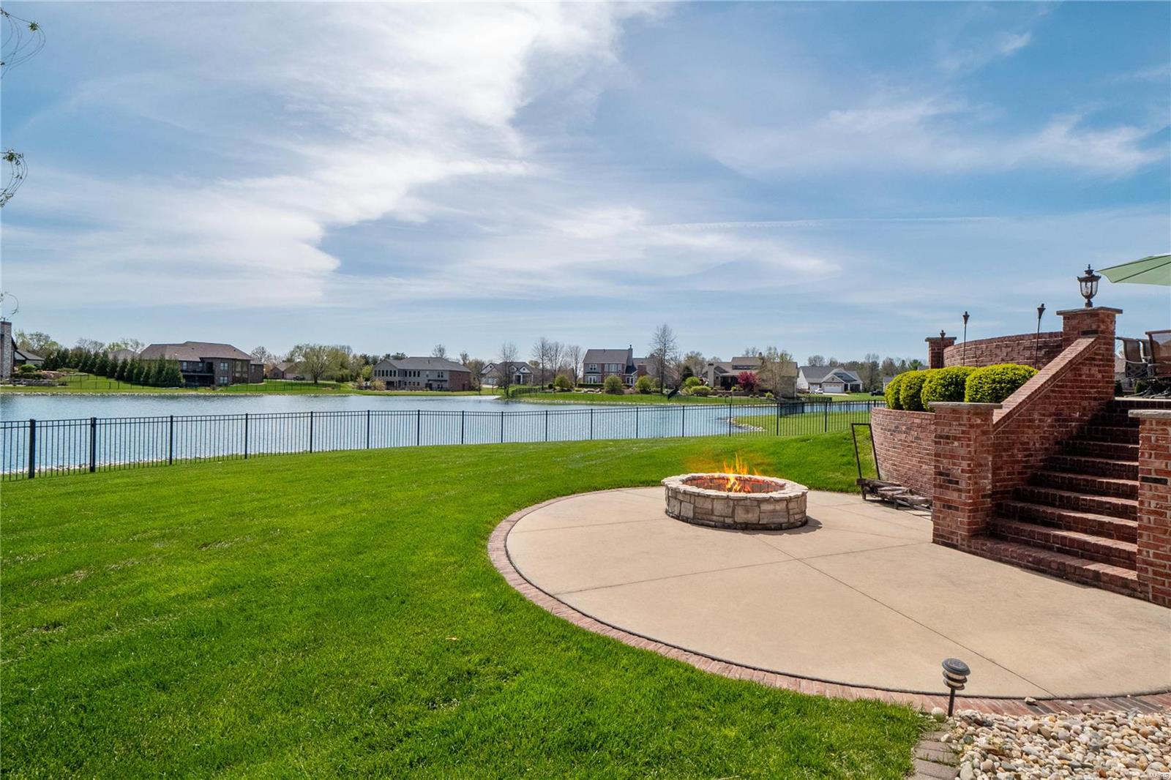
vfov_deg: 67.4
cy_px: 390
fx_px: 585
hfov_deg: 90.0
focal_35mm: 18
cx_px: 586
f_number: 9
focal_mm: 9
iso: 400
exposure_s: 1/1000
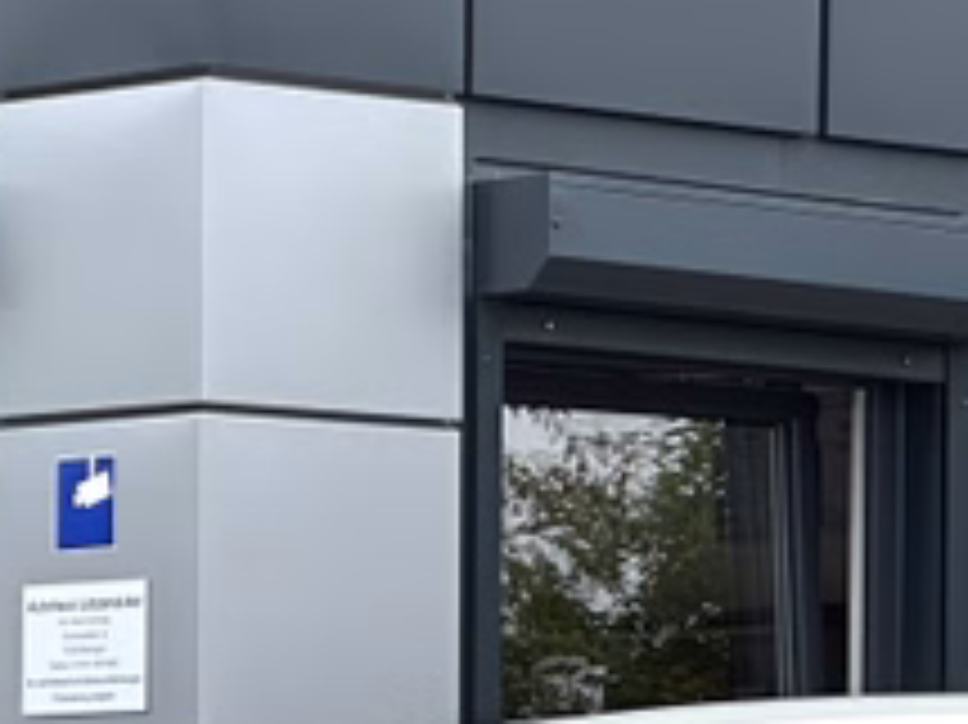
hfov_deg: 6.9
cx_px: 513
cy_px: 1228
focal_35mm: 287
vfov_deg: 5.1
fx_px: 8021
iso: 32
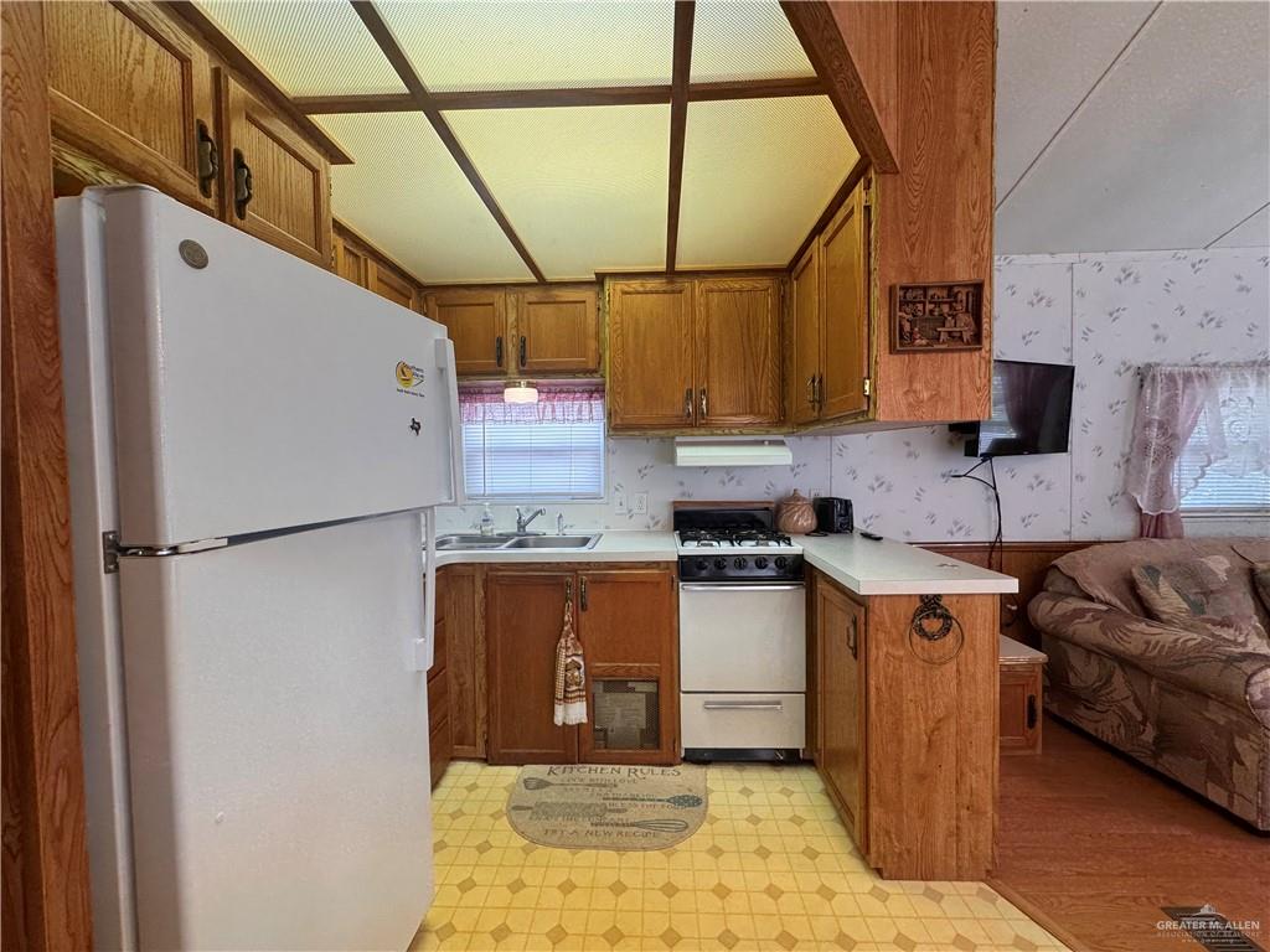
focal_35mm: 14
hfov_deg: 102.1
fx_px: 514
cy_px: 476
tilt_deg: -2.0
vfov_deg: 85.7
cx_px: 635
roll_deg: -0.1
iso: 125
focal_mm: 2.22
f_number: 2.2
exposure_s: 1/120
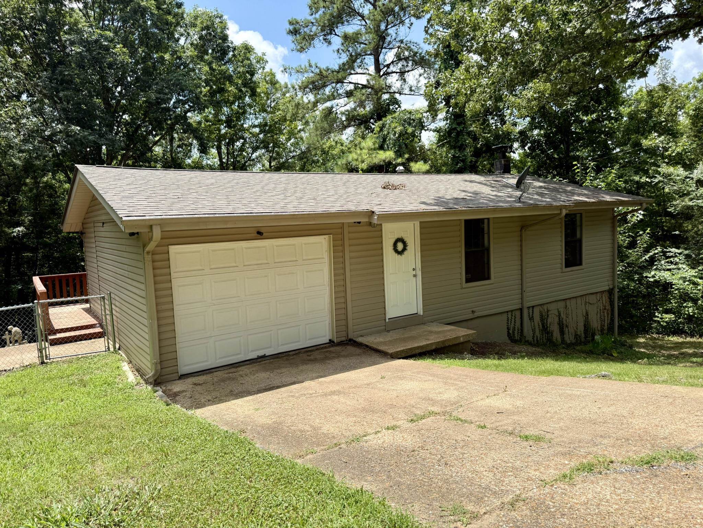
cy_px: 264
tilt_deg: -5.1
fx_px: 487
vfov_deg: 56.8
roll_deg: +2.4
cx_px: 352
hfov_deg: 71.6
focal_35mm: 24
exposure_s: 1/3021
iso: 80
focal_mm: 6.76
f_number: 1.78
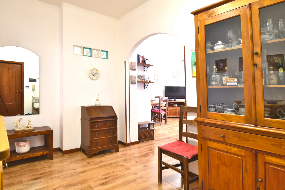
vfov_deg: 61.9
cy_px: 92
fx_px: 158
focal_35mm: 20
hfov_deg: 83.0
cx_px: 115
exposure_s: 1/1.6
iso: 100
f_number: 4.5
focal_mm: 10
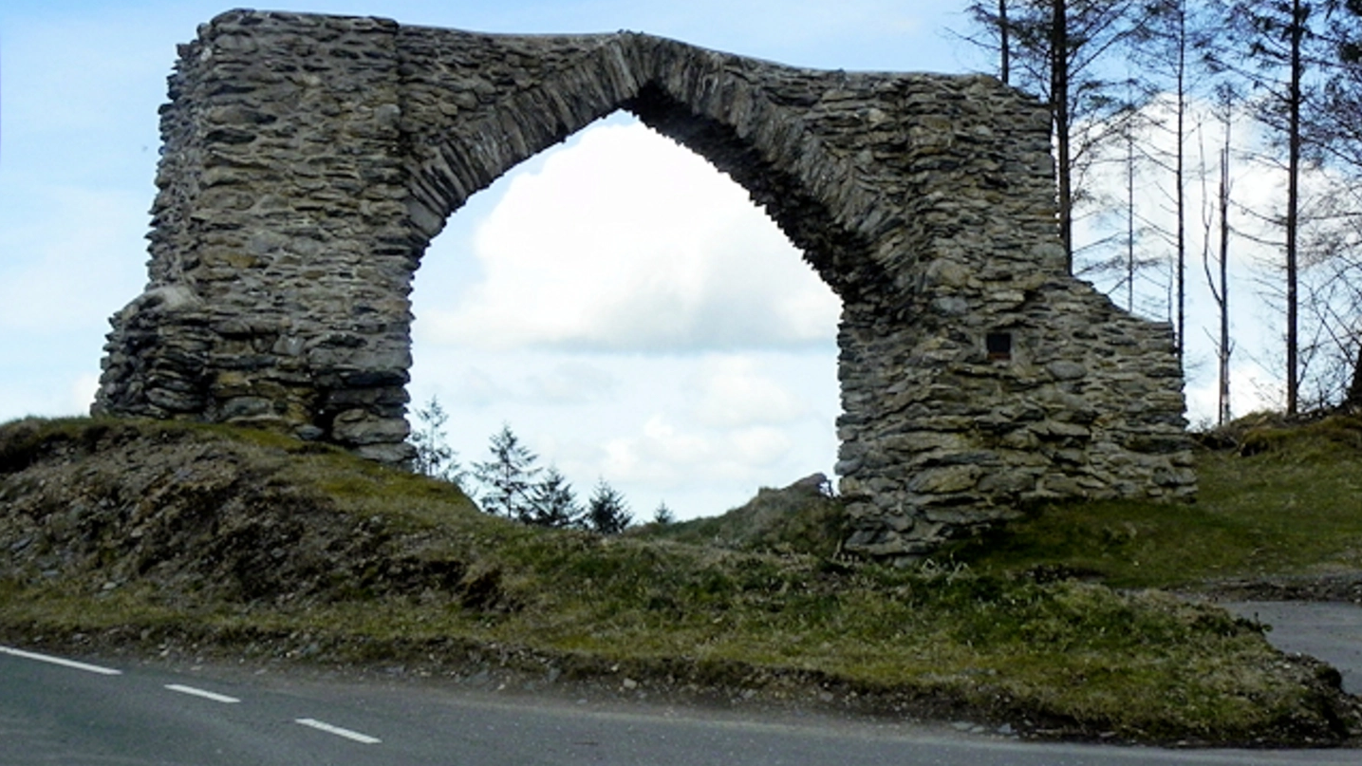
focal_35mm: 82
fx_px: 2961
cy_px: 390
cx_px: 681
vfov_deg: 14.7
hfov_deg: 25.9
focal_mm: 13.4
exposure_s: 1/756
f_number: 7.1
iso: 400
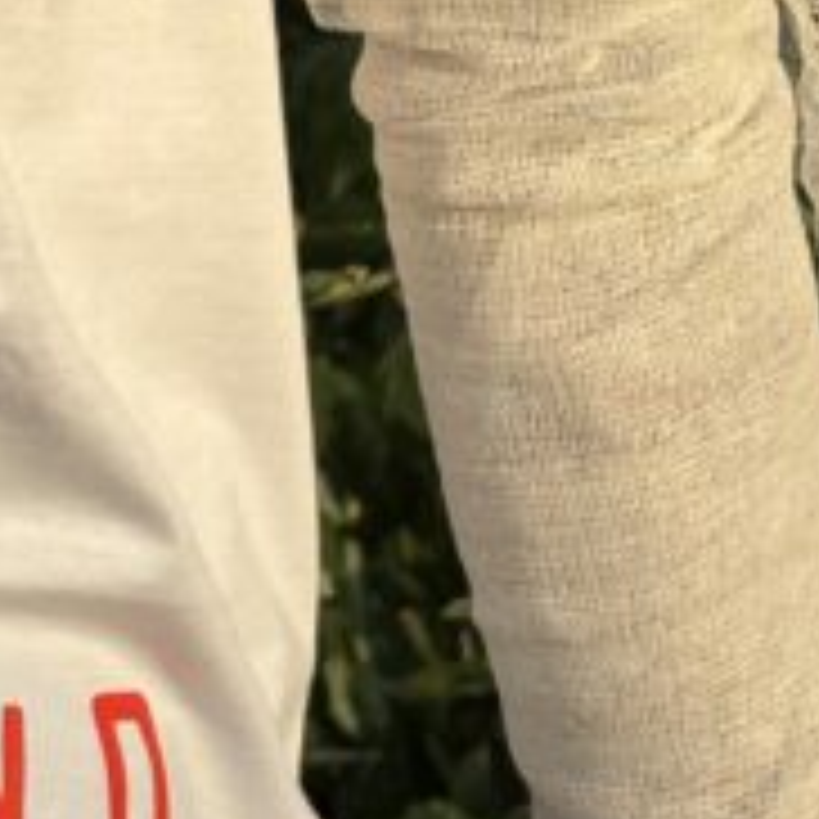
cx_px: -464
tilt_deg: -3.5
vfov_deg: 8.6
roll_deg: +0.7
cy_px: -22
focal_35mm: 202
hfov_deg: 8.4
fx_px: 5407
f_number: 1.6
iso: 32
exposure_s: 1/907
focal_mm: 5.96
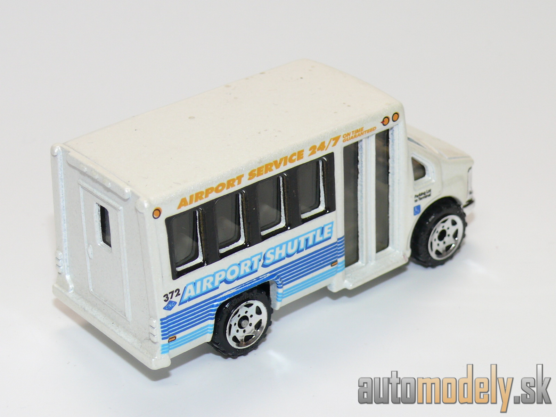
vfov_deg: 15.2
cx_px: 278
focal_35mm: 97
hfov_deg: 20.2
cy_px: 208
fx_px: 1558
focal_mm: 13
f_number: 4
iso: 100
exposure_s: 1/30
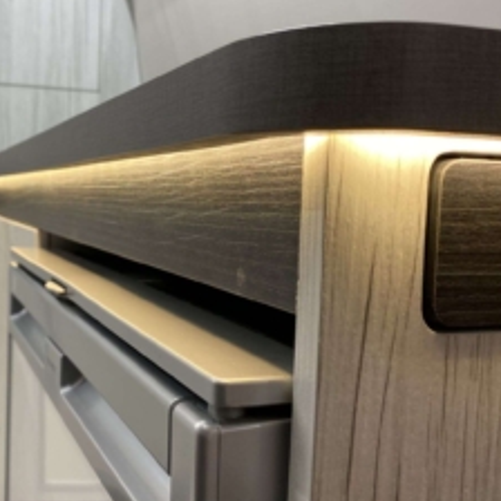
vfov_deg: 40.9
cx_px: 110
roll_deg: -1.7
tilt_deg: -3.1
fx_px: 671
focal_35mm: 41
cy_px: 235
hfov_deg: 39.5
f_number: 1.8
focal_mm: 4.25
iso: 125
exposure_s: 1/100
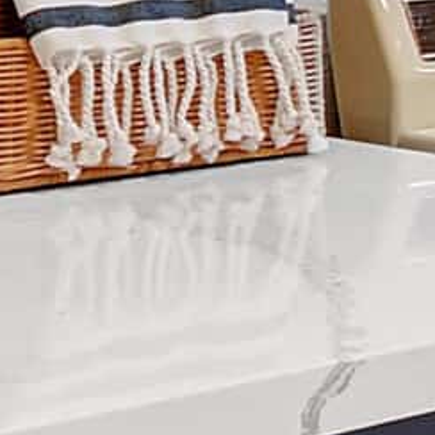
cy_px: -226
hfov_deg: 8.2
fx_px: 2559
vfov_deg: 9.4
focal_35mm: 180
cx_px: 1325
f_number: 9
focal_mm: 12
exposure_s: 1/5
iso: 200
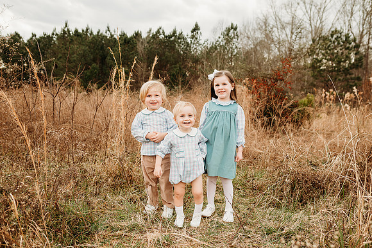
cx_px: 201
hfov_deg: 67.8
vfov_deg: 48.3
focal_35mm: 27
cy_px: 138
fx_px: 276
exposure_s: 1/400
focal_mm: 24
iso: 160
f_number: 3.2
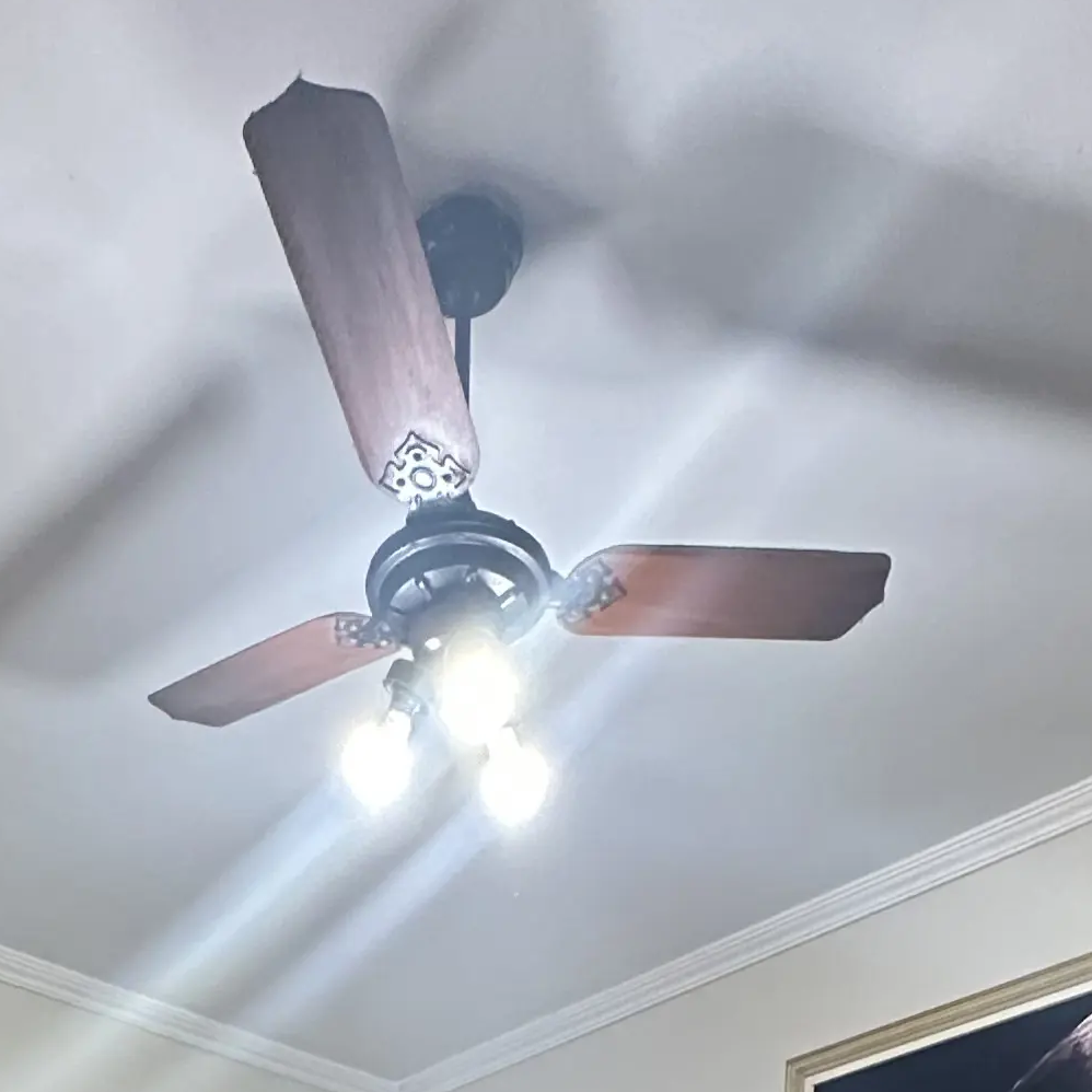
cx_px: 363
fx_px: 1785
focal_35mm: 50
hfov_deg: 33.7
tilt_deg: -4.9
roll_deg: -1.7
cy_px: 1929
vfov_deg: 22.1
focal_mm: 2.22
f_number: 2.2
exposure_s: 1/60
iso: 500
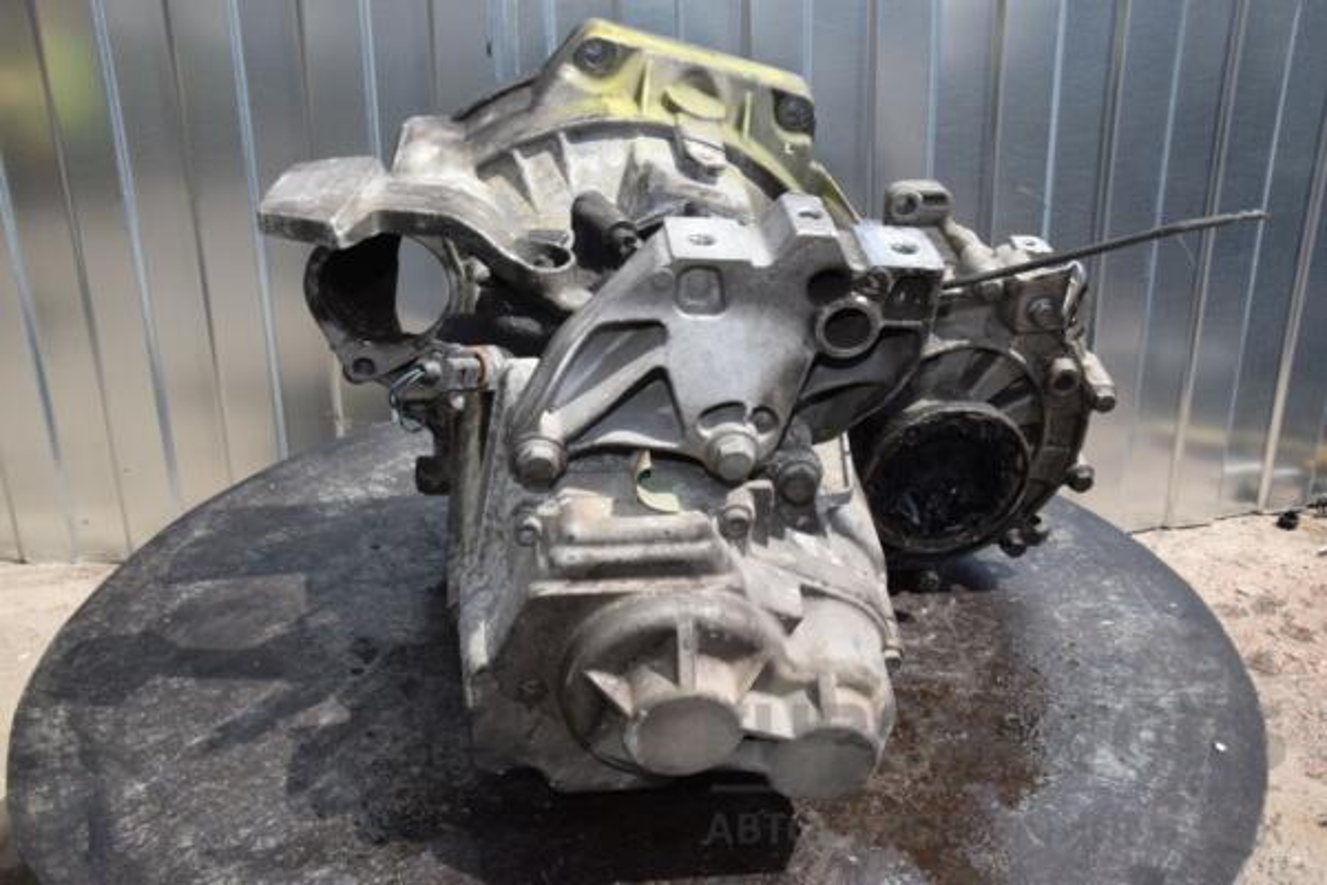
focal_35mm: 38
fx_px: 1382
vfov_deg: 35.5
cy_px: 442
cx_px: 664
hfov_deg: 51.3
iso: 800
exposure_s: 1/200
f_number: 22
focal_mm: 25
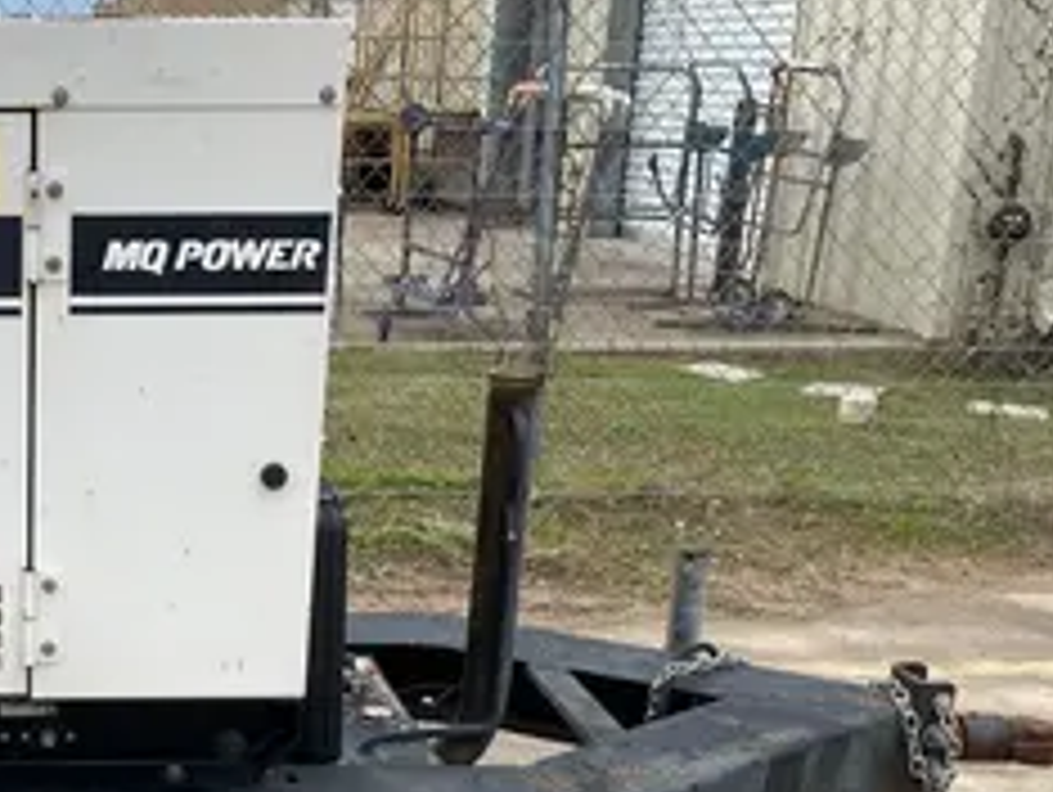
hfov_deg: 29.3
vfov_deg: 23.5
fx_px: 1857
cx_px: -27
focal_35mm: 61
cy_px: 704
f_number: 1.8
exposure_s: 1/1377
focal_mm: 4.25
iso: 32
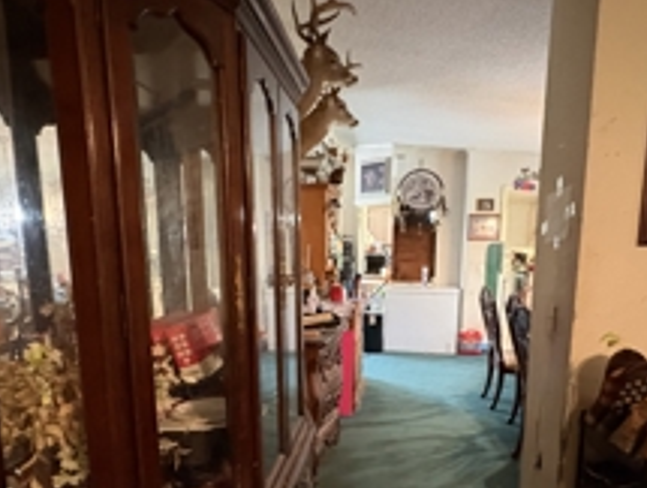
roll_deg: -1.7
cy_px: 319
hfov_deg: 67.2
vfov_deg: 52.3
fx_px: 487
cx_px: 331
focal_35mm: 26
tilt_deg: -8.8
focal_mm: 2.22
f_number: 2.2
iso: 1000
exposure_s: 1/30
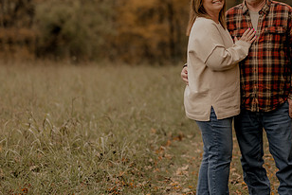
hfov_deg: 12.8
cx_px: 244
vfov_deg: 8.6
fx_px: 1299
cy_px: 68
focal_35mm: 160
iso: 250
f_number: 1.8
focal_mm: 85
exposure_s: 1/2500
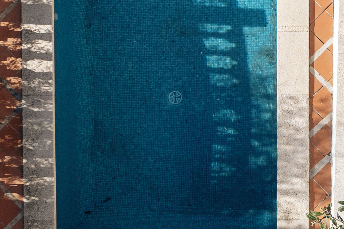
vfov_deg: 11.4
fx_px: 1147
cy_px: 76
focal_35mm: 120
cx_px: 390
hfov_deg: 16.5
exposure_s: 1/1250
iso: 100
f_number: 3.2
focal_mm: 10.26
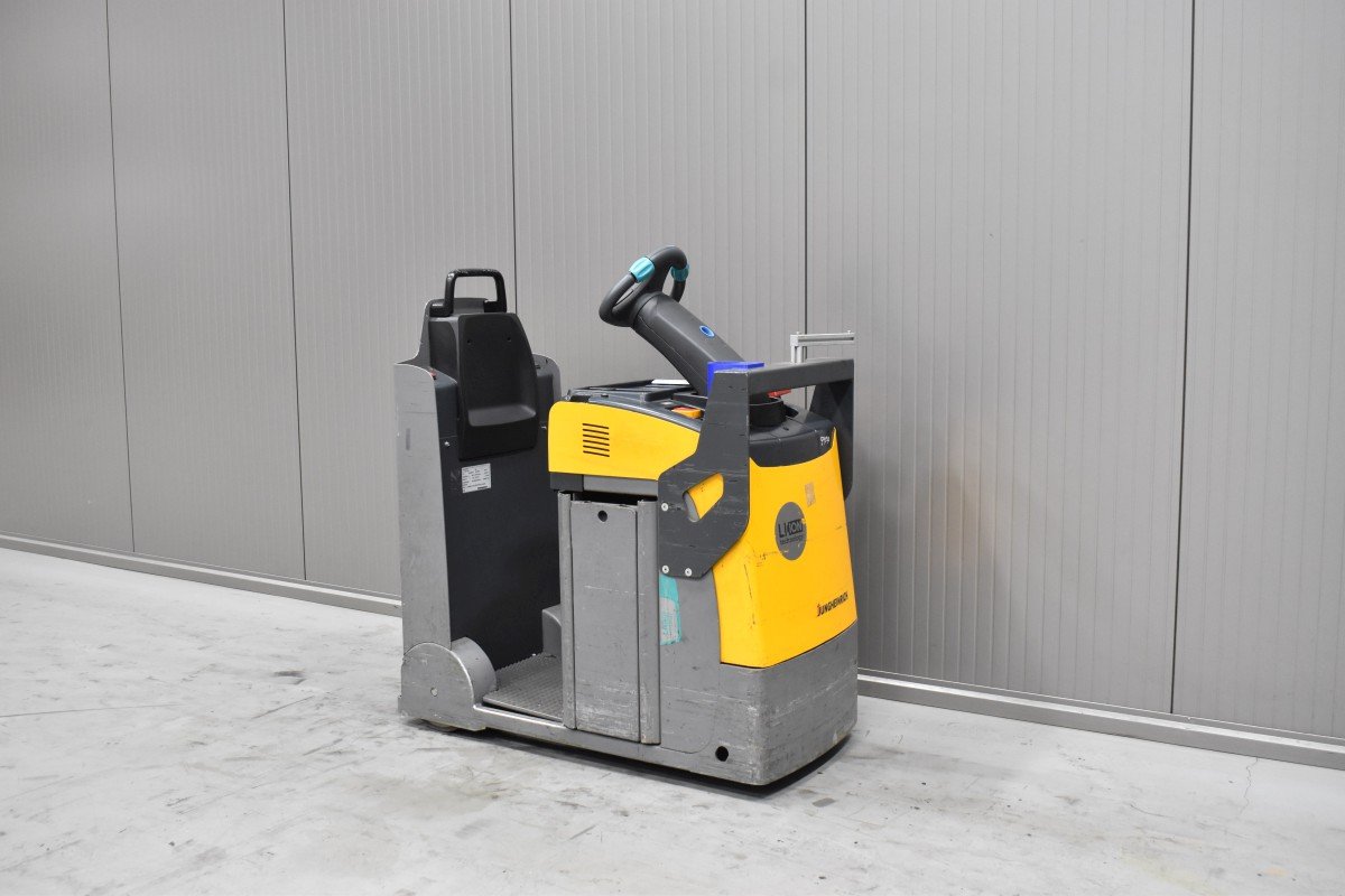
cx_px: 672
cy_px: 448
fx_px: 1345
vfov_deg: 36.9
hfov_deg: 53.1
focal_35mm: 36
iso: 1600
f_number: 5
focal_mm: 24
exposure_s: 1/30
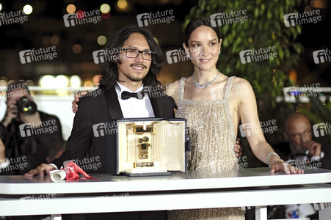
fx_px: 772
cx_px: 166
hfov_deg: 24.2
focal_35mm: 84
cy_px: 110
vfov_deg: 16.2
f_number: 1.2
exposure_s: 1/160
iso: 500
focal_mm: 56
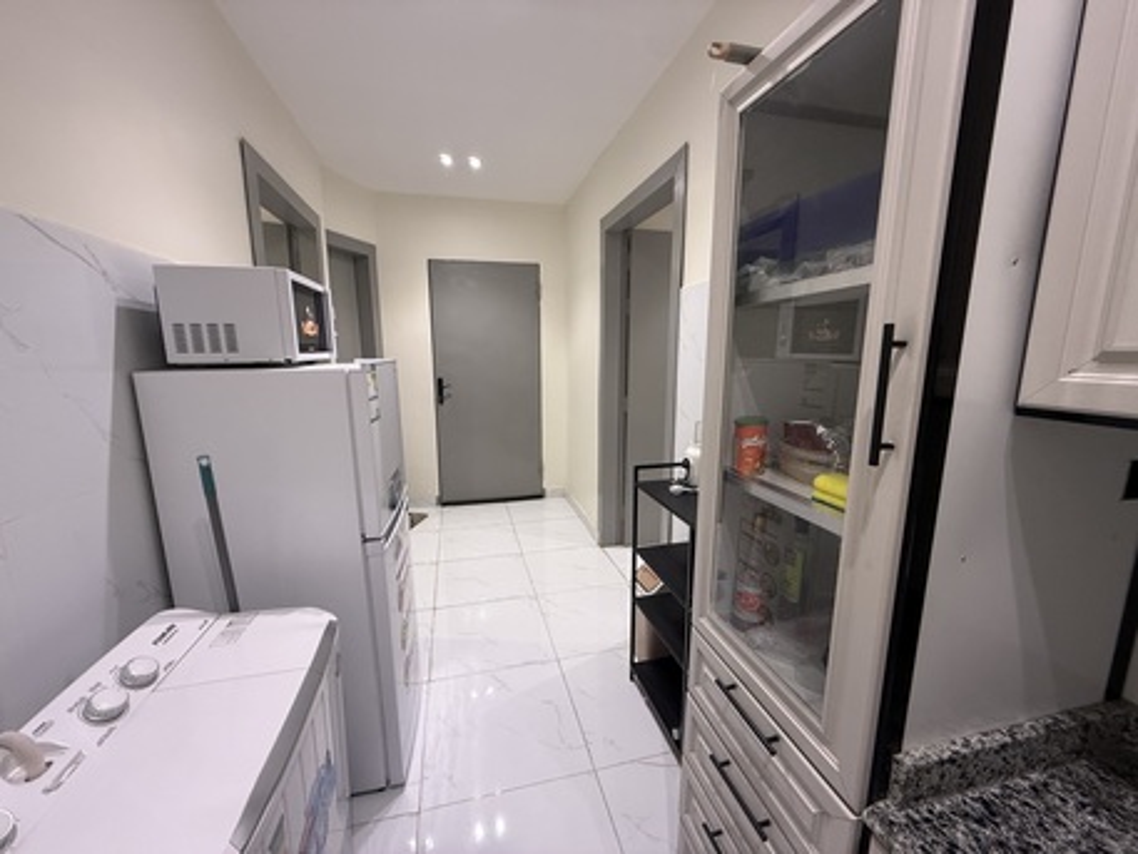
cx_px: 569
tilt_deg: -9.4
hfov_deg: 102.0
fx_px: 460
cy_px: 427
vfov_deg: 85.7
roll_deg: +0.0
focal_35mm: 14
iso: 250
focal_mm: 2.22
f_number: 2.2
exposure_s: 1/60
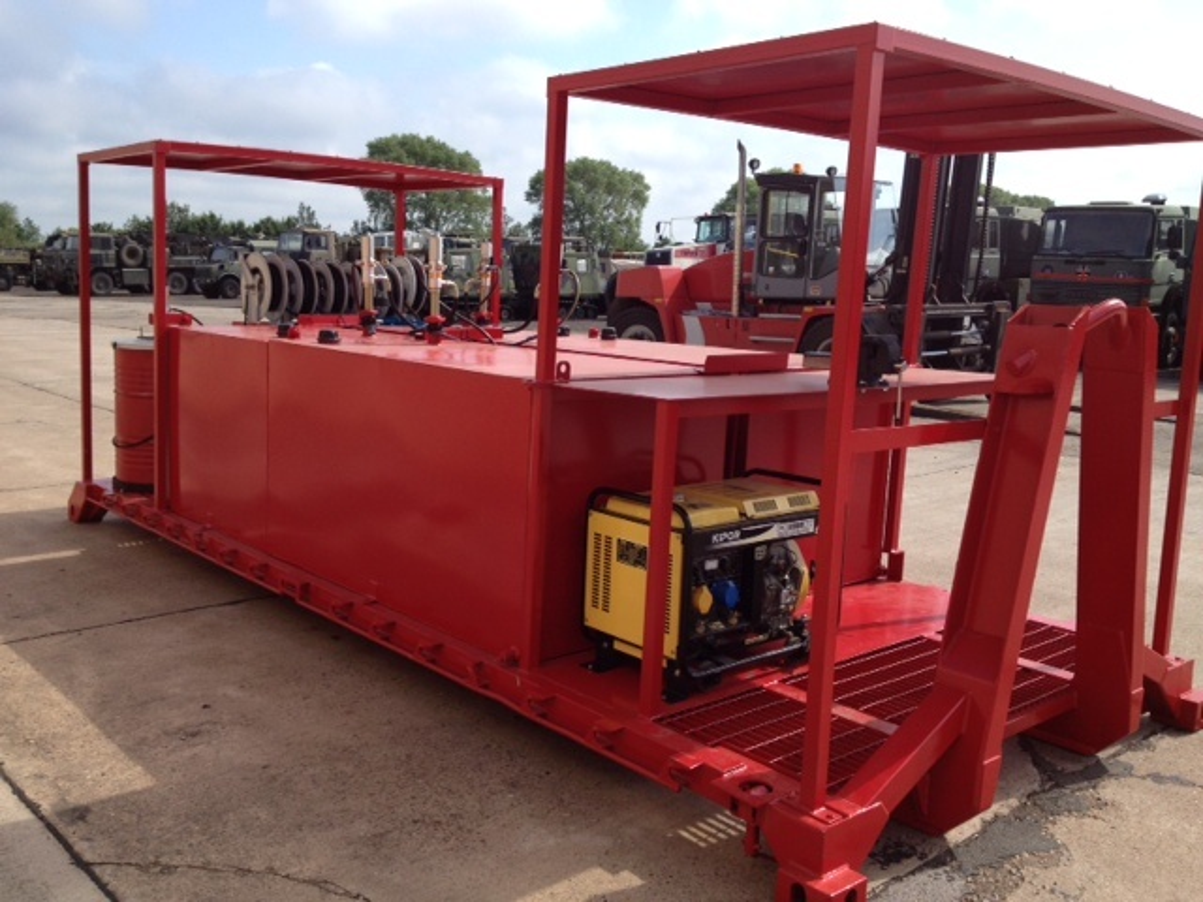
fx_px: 1216
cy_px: 451
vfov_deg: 40.7
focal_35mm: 35
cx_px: 602
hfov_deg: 52.6
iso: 64
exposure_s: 1/1381
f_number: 2.4
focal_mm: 4.28
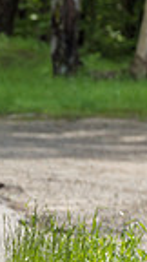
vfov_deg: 2.8
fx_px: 5426
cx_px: -312
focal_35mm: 783
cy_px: 197
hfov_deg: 1.5
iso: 200
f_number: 5.6
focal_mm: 185
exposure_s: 1/400
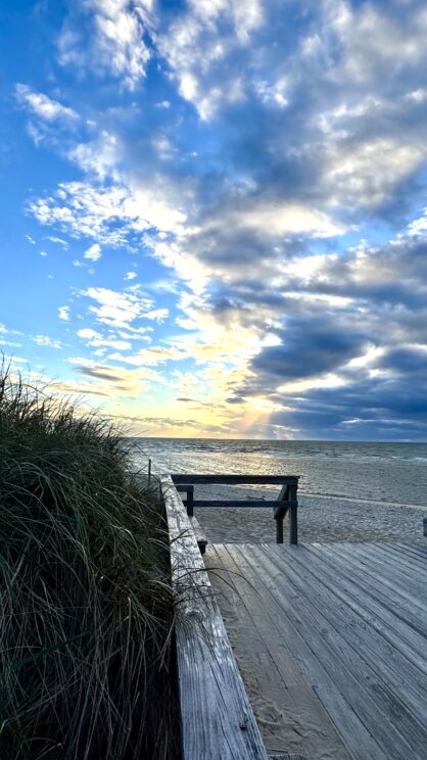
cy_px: 389
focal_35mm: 21
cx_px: 196
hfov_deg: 53.5
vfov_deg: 83.8
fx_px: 423
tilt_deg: +6.1
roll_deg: -0.5
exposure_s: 1/1506
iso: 50
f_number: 2.2
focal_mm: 2.22
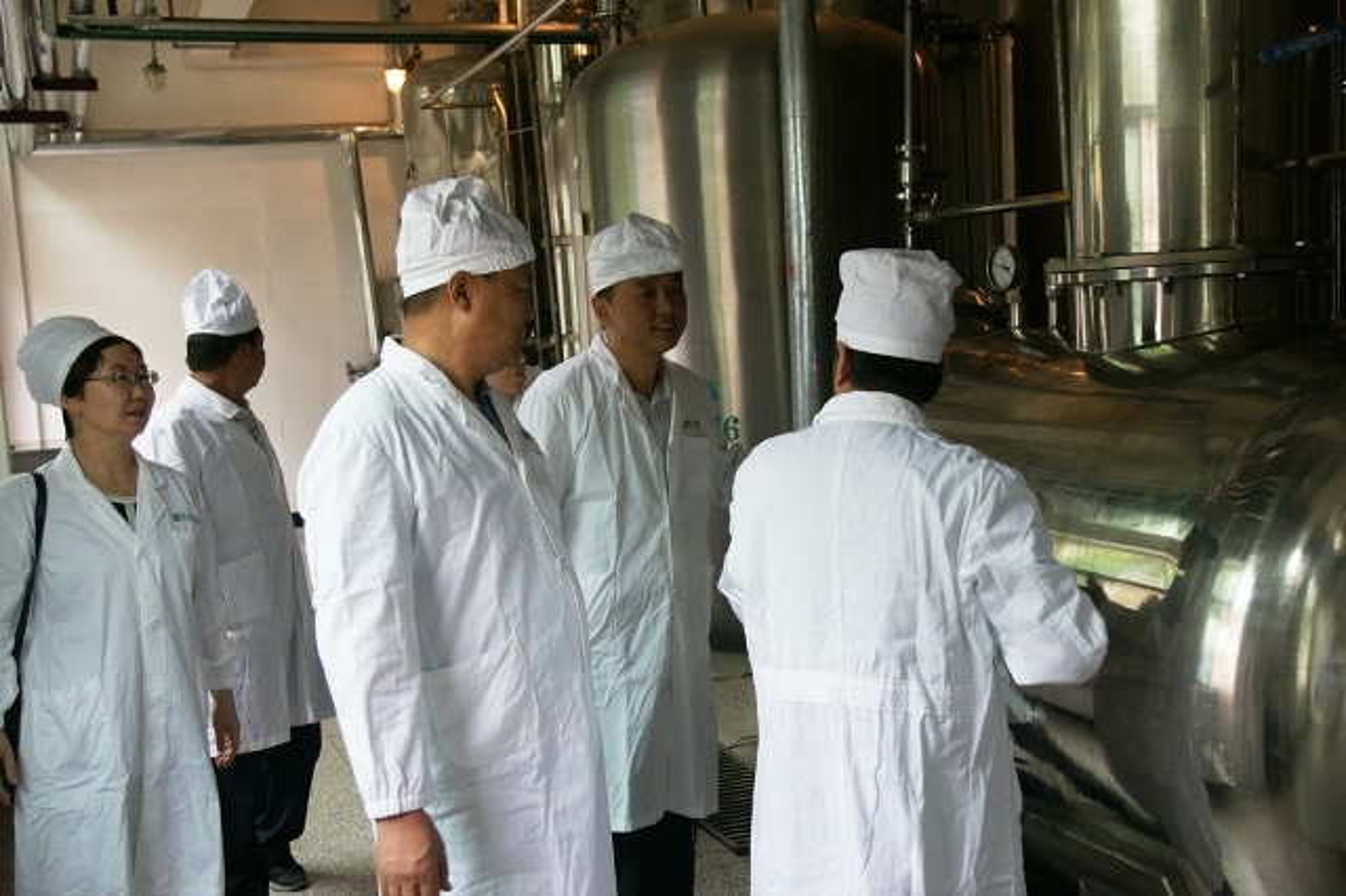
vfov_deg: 34.2
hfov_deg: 49.6
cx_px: 673
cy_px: 448
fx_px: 1457
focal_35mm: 39
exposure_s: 1/125
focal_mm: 26
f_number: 4.5
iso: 640
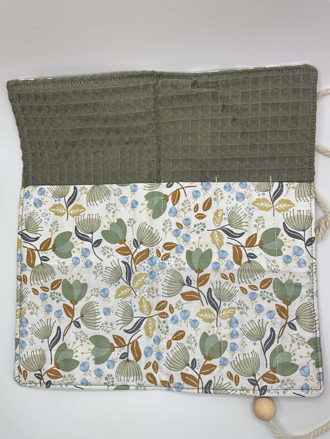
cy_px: 220
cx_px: 165
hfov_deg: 48.2
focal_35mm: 29
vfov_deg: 61.7
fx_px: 369
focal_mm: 3
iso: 25
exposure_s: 1/253
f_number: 1.8
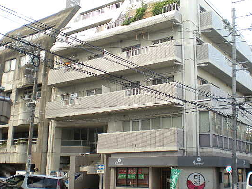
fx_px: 335
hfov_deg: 41.2
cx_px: 140
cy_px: 88
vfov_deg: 31.5
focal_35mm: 46
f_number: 3.1
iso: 89
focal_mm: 6.3
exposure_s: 1/171
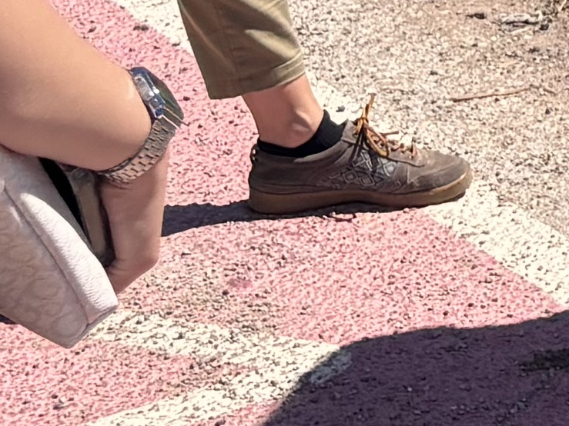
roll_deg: +0.0
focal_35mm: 201
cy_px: -944
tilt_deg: -4.5
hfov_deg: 9.0
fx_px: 3303
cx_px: 1289
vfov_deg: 6.6
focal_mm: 5.96
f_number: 1.6
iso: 50
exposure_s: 1/3413
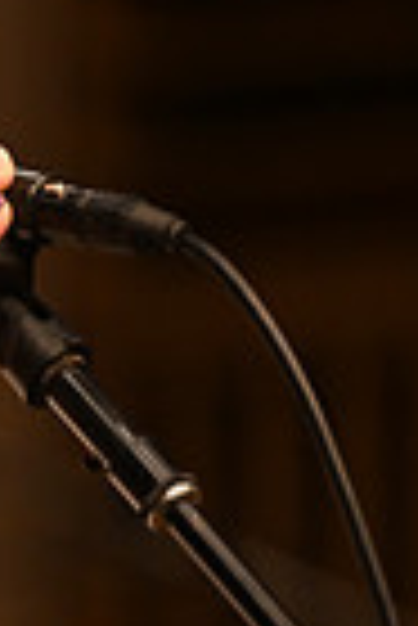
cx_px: -434
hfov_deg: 1.6
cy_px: 338
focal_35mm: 835
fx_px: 14506
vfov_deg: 2.5
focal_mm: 200
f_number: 2.8
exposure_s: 1/500
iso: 2000
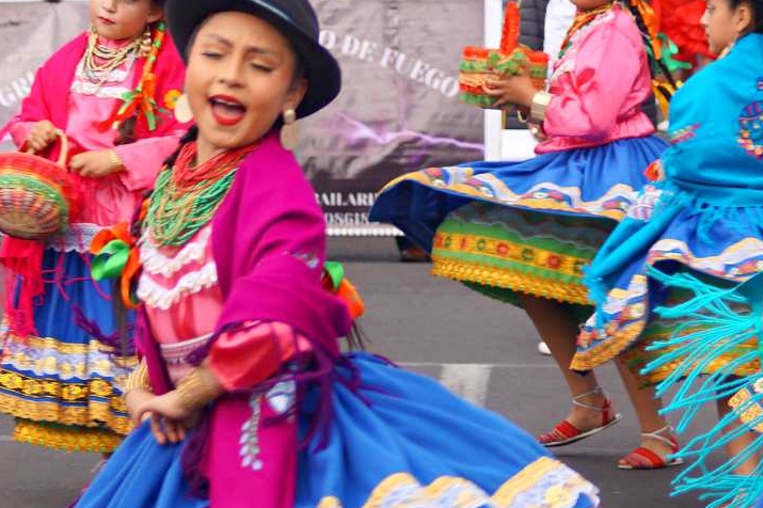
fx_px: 3964
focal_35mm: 187
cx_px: 657
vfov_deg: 7.3
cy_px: 424
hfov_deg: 10.9
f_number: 4.5
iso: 100
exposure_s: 1/250
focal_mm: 55
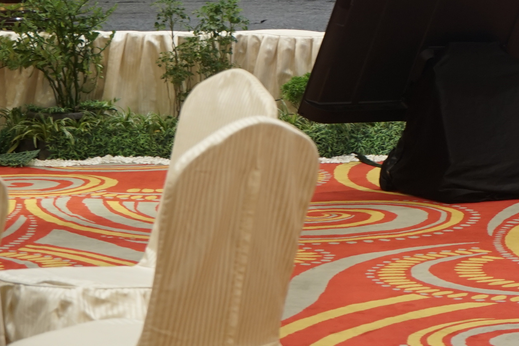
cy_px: -133
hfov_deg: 10.5
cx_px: 565
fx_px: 2783
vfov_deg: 7.0
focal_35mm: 193
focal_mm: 62
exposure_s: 1/15
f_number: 5.6
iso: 500
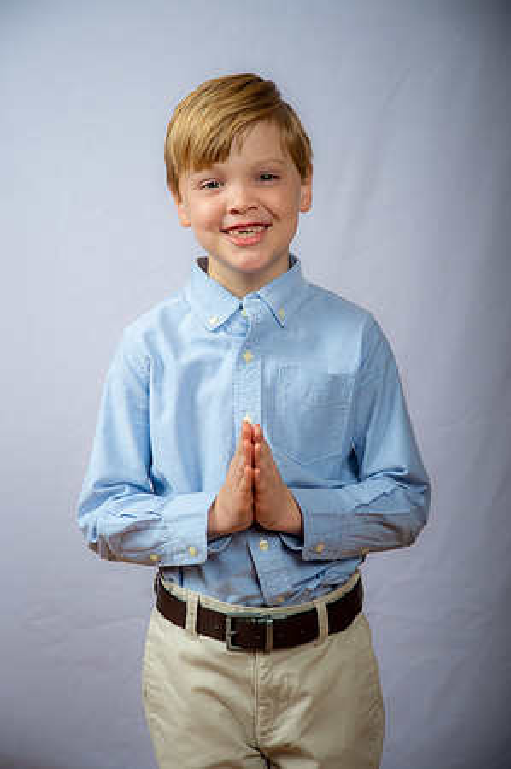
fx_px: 1664
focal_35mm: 78
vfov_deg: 26.0
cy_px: 384
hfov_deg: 17.5
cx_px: 256
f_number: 6.3
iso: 250
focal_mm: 78
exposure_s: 1/200
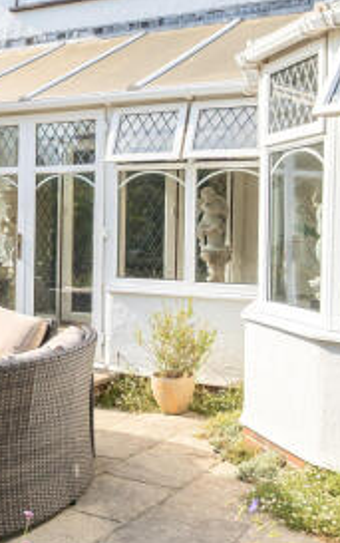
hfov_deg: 21.4
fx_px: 814
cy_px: 248
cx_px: -97
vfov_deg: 36.8
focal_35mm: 55
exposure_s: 1/640
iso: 400
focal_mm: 21
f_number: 8
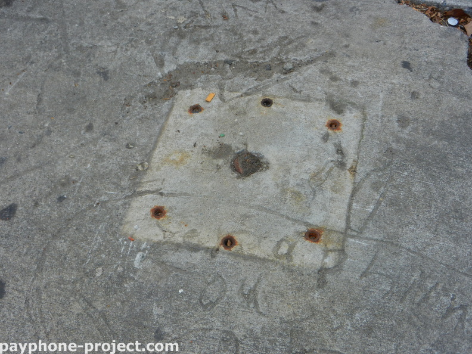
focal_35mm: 45
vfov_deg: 32.2
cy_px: 177
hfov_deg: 42.1
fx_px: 614
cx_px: 236
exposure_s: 1/250
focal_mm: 8.2
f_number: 4.2
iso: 160
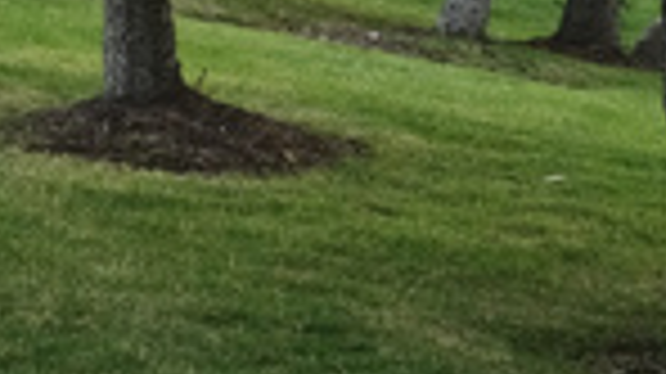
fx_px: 3071
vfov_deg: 6.8
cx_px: -734
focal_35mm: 174
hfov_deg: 11.1
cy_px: -345
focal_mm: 16
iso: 320
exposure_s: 1/28
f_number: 14
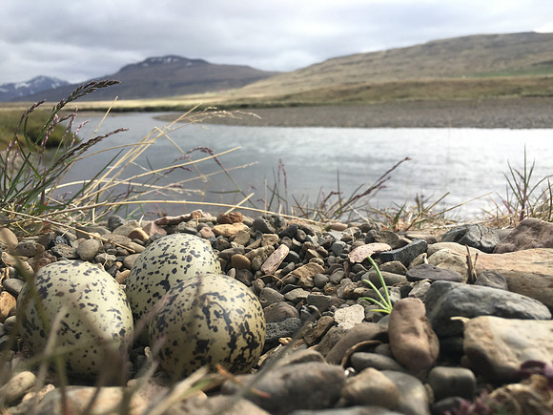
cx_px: 276
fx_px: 463
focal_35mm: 29
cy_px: 208
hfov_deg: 61.7
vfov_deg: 48.2
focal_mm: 4.15
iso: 25
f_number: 2.2
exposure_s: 1/761
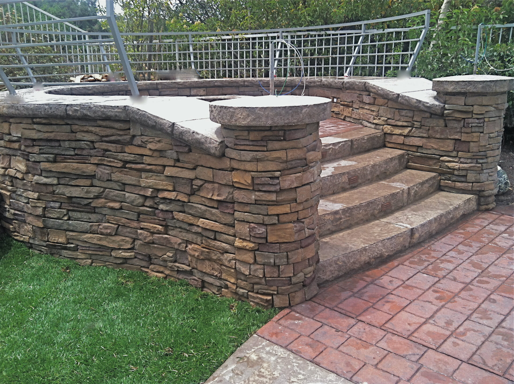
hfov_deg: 52.7
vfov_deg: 40.6
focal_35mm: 35
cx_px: 257
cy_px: 192
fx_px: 519
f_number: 2.8
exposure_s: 1/638
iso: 80
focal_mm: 3.85
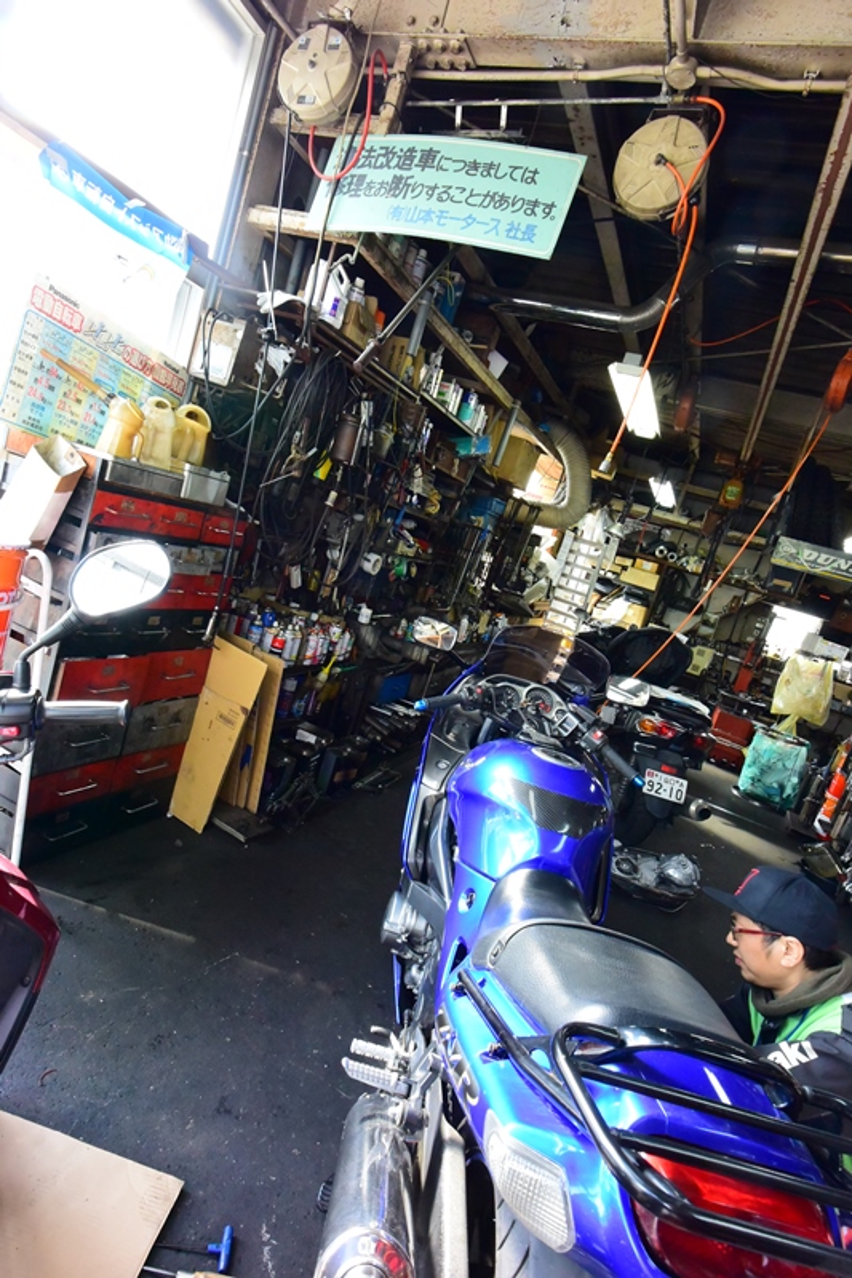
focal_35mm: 18
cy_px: 639
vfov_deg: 90.0
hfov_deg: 67.4
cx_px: 426
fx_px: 639
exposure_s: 1/60
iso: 1250
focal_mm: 6.7
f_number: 6.3
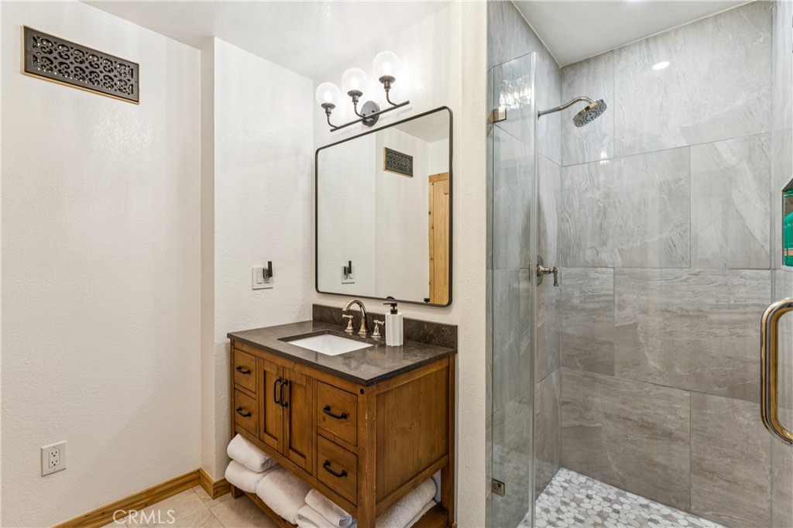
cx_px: 396
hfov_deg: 96.0
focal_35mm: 16
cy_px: 264
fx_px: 357
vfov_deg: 73.0
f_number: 13
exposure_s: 1/2
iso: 100
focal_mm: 16.2
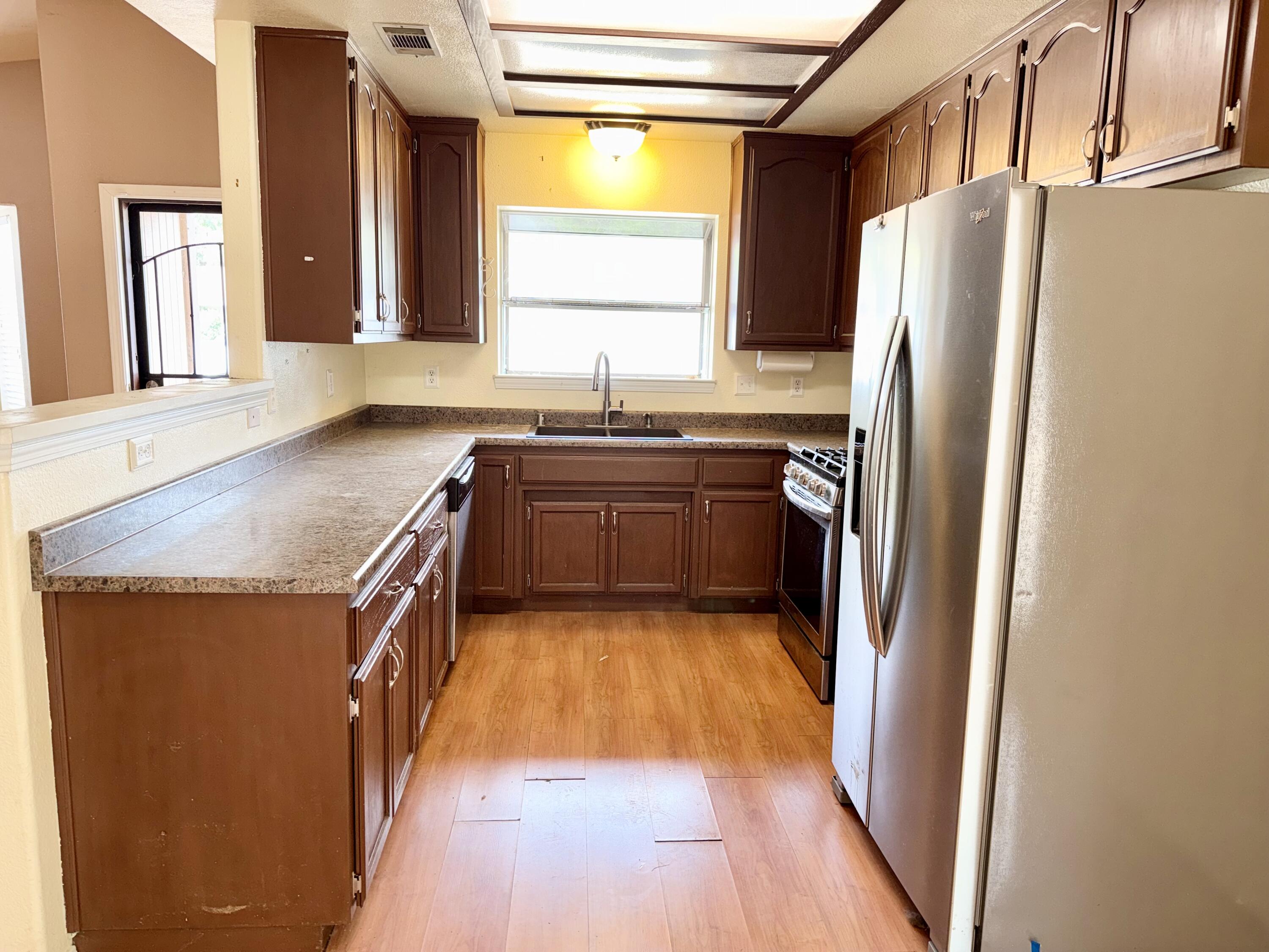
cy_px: 476
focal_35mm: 24
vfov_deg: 56.8
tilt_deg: -9.3
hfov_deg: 71.6
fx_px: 880
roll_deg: -0.8
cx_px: 634
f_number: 1.78
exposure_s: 1/27
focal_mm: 6.76
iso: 64
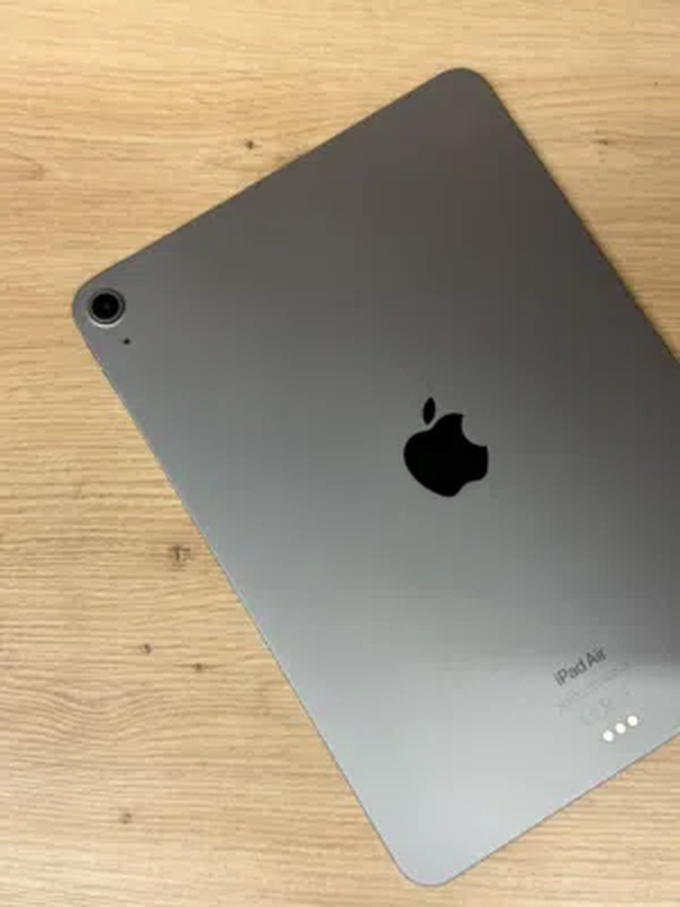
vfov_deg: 39.7
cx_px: 340
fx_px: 1257
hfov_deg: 30.3
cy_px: 454
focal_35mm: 48
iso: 160
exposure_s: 1/50
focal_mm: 6.76
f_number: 1.78
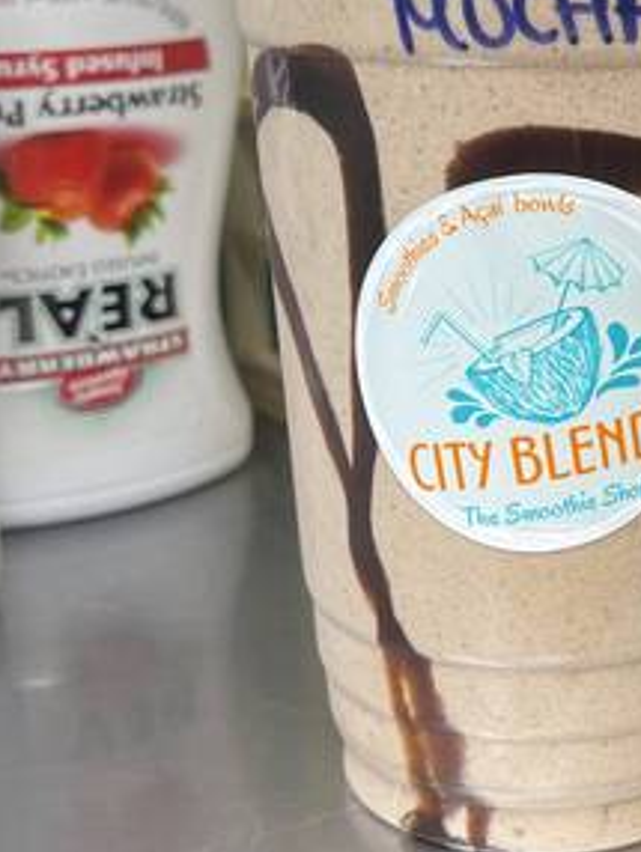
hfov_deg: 22.2
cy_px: 255
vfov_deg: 29.9
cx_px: 617
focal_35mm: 64
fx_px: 1578
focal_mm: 5.1
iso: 80
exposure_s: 1/60
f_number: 1.6
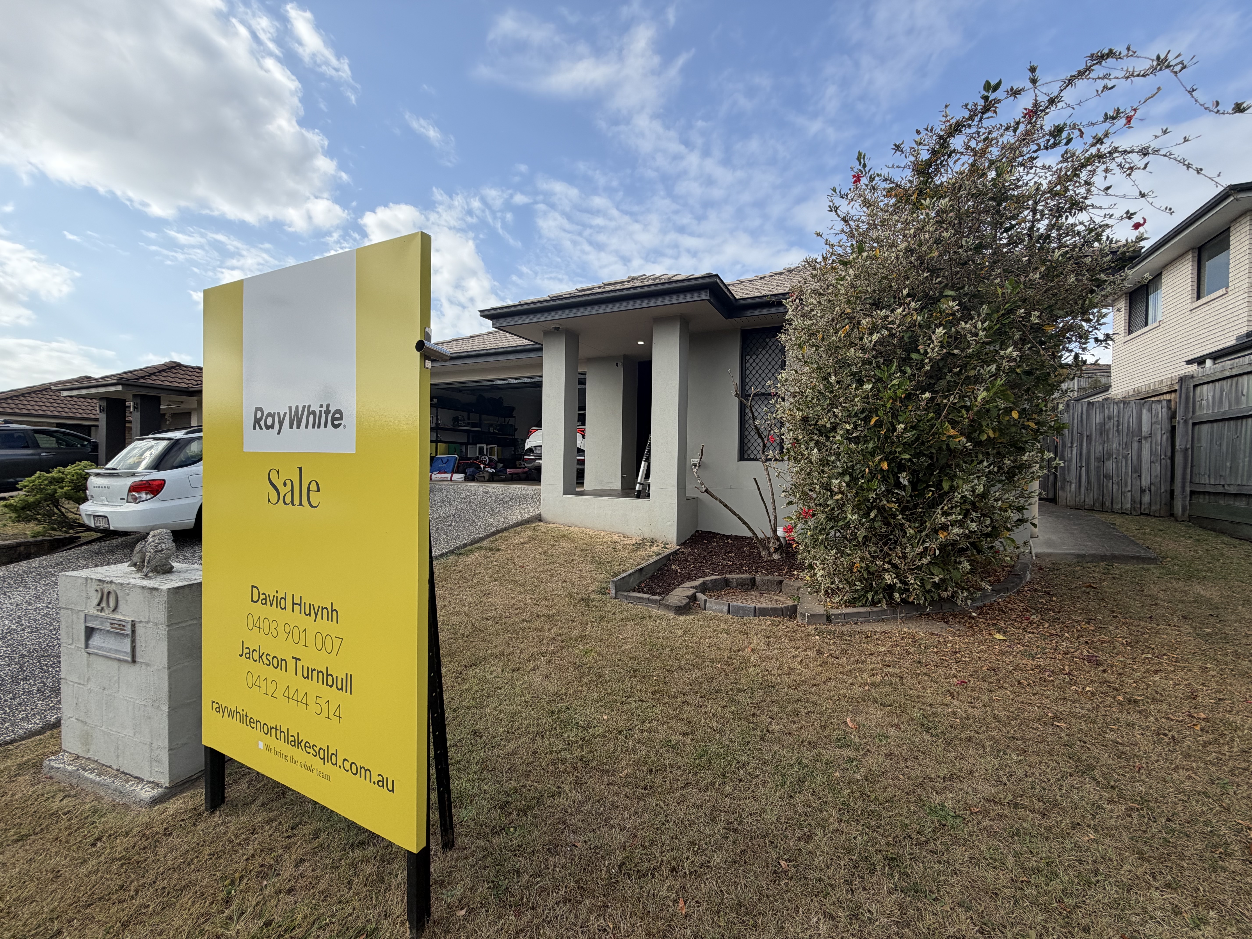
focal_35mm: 14
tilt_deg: +0.7
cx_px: 626
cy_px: 470
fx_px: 506
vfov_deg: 85.7
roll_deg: -0.9
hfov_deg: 102.1
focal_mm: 2.22
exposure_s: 1/770
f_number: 2.2
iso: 32
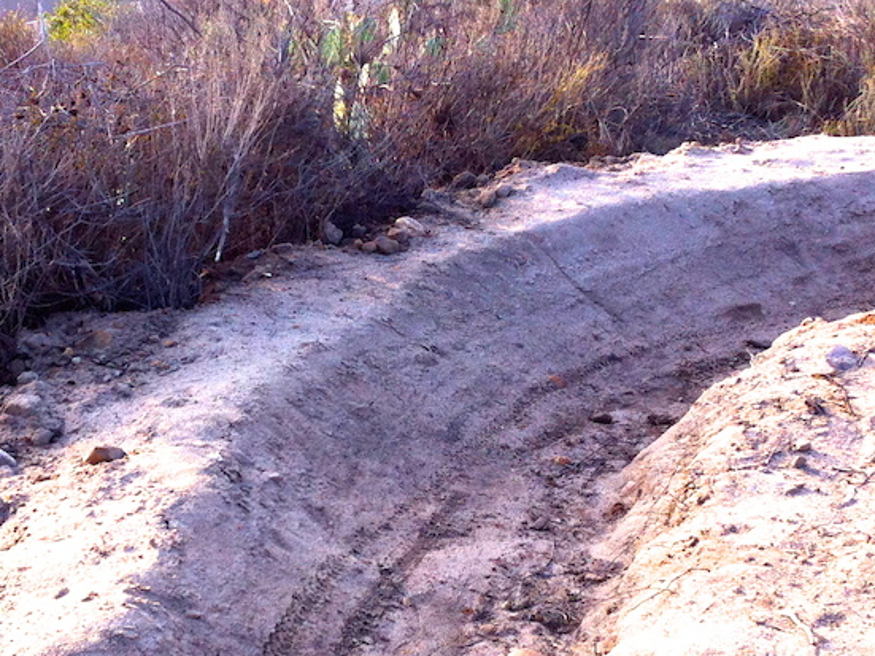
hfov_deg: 29.8
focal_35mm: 65
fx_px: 1643
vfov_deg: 22.5
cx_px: 351
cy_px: 453
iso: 80
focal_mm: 3.85
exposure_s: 1/251
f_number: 2.8
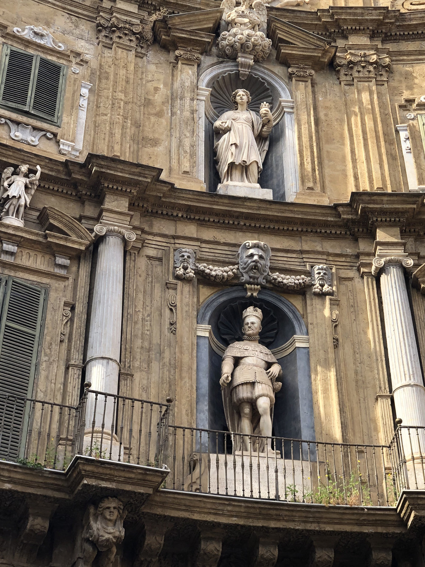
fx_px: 1113
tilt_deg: +41.5
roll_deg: +2.6
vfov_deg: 28.5
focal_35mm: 68
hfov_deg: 21.6
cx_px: 263
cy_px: 212
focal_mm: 6
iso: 16
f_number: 2.4
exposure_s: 1/340
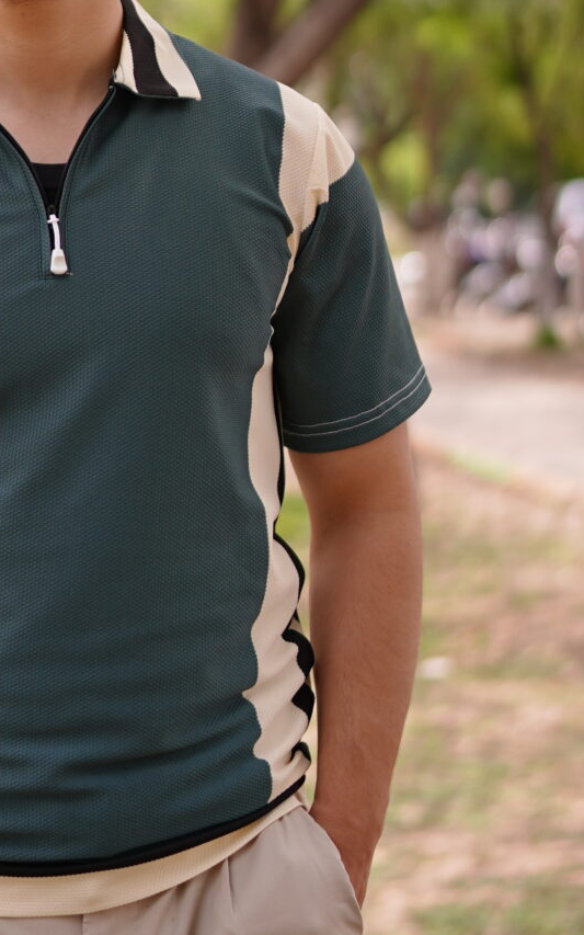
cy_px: 92
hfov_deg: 12.0
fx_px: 2725
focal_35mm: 107
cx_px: -79
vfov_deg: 19.1
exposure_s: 1/2500
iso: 100
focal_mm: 35
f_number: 1.4
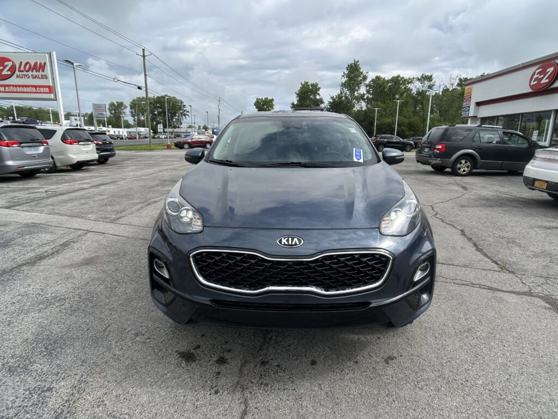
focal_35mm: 26
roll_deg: -1.0
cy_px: 210
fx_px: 419
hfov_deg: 67.3
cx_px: 279
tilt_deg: -12.9
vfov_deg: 53.1
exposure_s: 1/2994
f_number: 1.5
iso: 50
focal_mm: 5.7
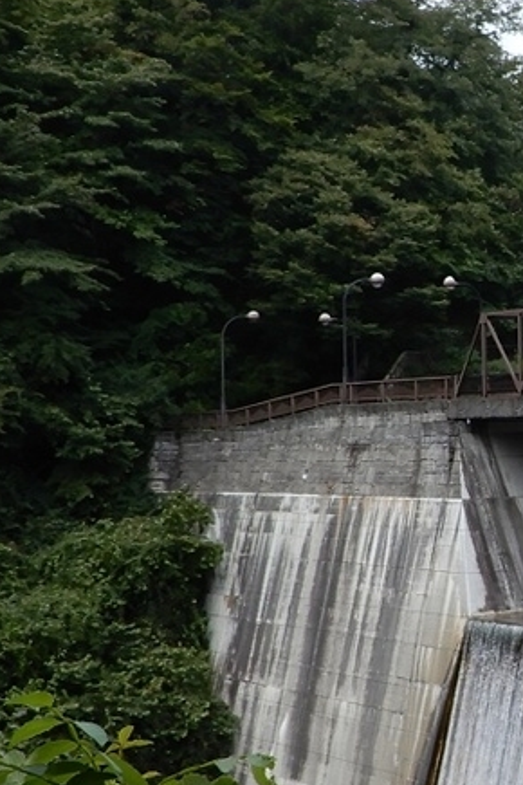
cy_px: 435
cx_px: 734
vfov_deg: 23.6
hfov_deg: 15.0
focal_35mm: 86
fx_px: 1874
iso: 80
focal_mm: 5.4
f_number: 5
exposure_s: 1/250
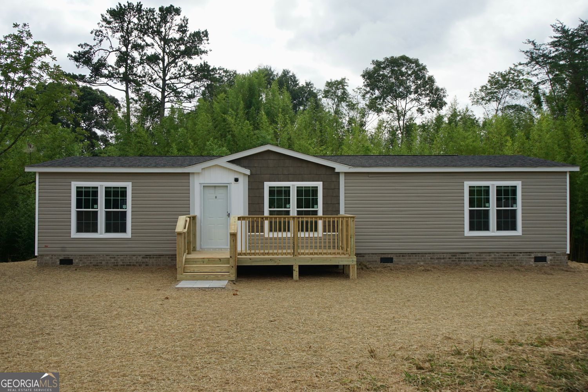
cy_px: 196
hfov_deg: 58.7
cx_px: 294
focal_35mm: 32
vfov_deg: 41.1
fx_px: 523
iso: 400
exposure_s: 1/1000
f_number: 8
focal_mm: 32
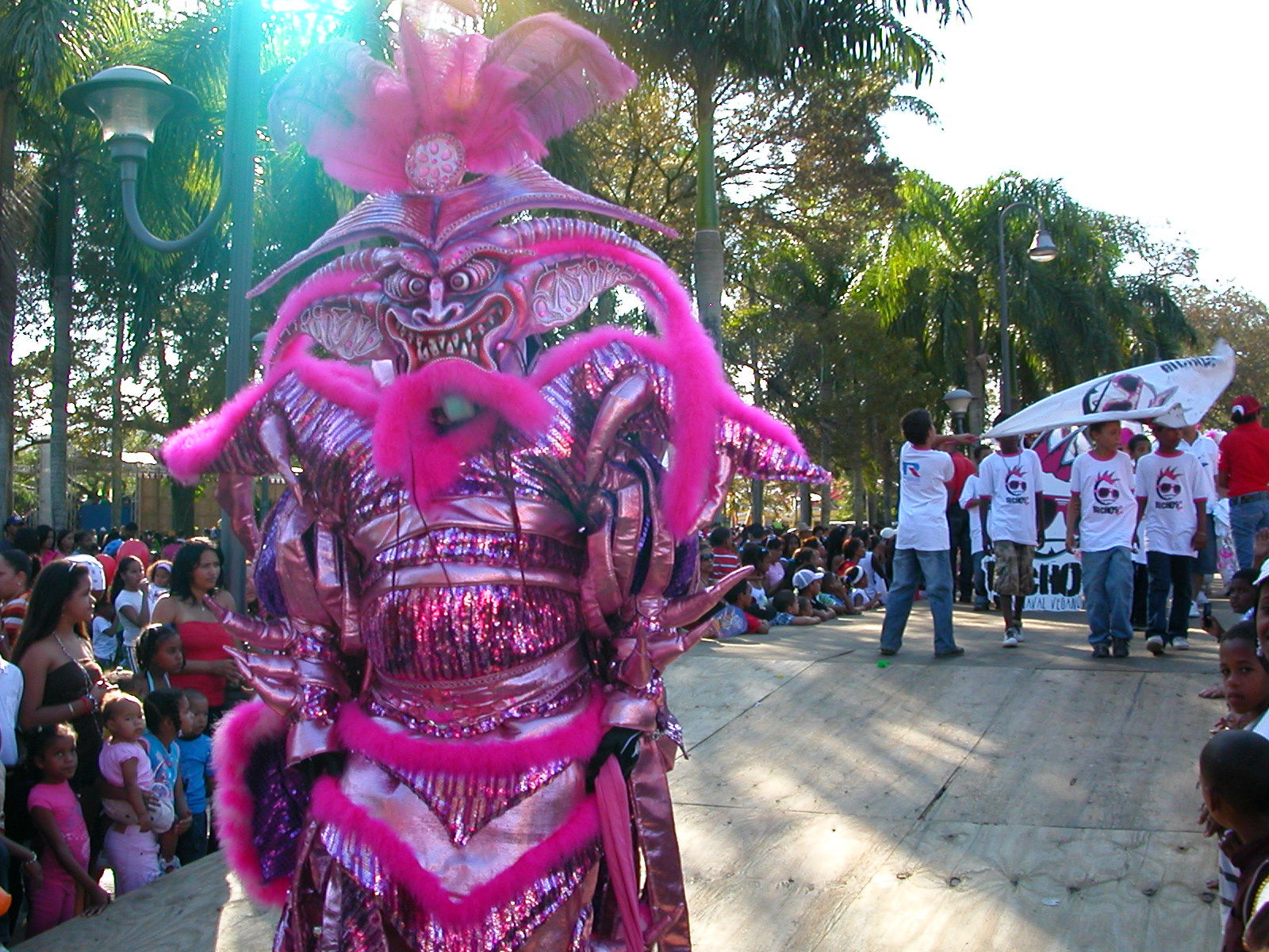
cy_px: 476
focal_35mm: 37
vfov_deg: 38.7
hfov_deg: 50.1
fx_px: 1356
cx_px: 634
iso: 100
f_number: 4.5
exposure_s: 1/144
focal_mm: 5.6
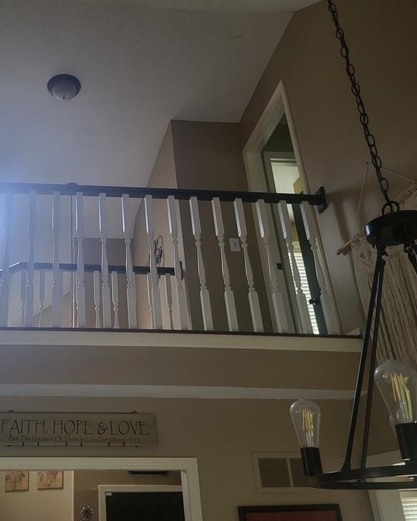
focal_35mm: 35
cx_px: 86
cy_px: 263
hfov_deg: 40.6
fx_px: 540
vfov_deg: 51.5
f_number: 1.8
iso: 200
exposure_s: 1/40
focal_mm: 5.4
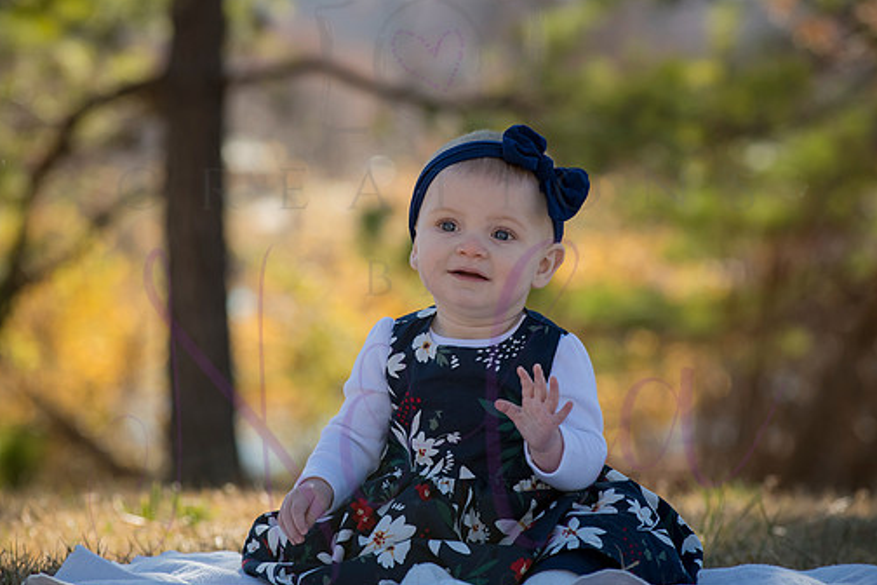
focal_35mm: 167
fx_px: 4068
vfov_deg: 8.2
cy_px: 274
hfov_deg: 12.3
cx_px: 437
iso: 400
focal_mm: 145
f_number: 5.6
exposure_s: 1/640
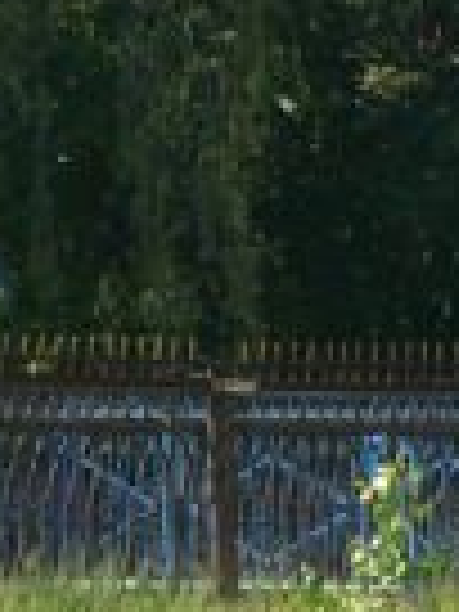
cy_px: 886
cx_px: -698
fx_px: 17238
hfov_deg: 1.5
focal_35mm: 975
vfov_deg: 2.0
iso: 100
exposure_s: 1/160
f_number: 6.3
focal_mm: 21.2
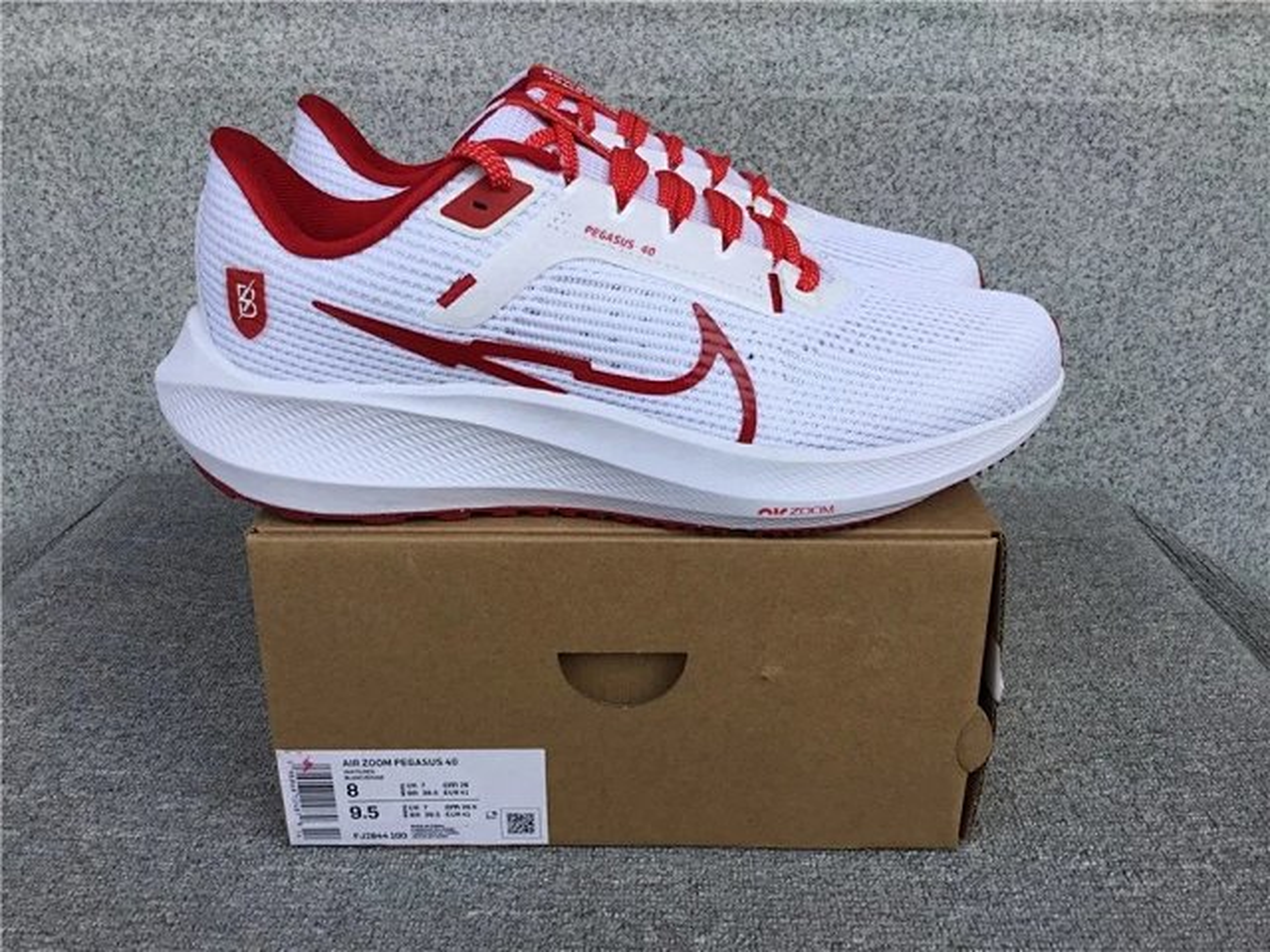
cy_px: 476
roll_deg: -0.4
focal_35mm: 31
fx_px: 1137
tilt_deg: -21.9
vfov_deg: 45.4
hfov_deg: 58.4
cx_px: 635
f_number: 2.4
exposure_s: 1/799
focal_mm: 3.3
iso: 25
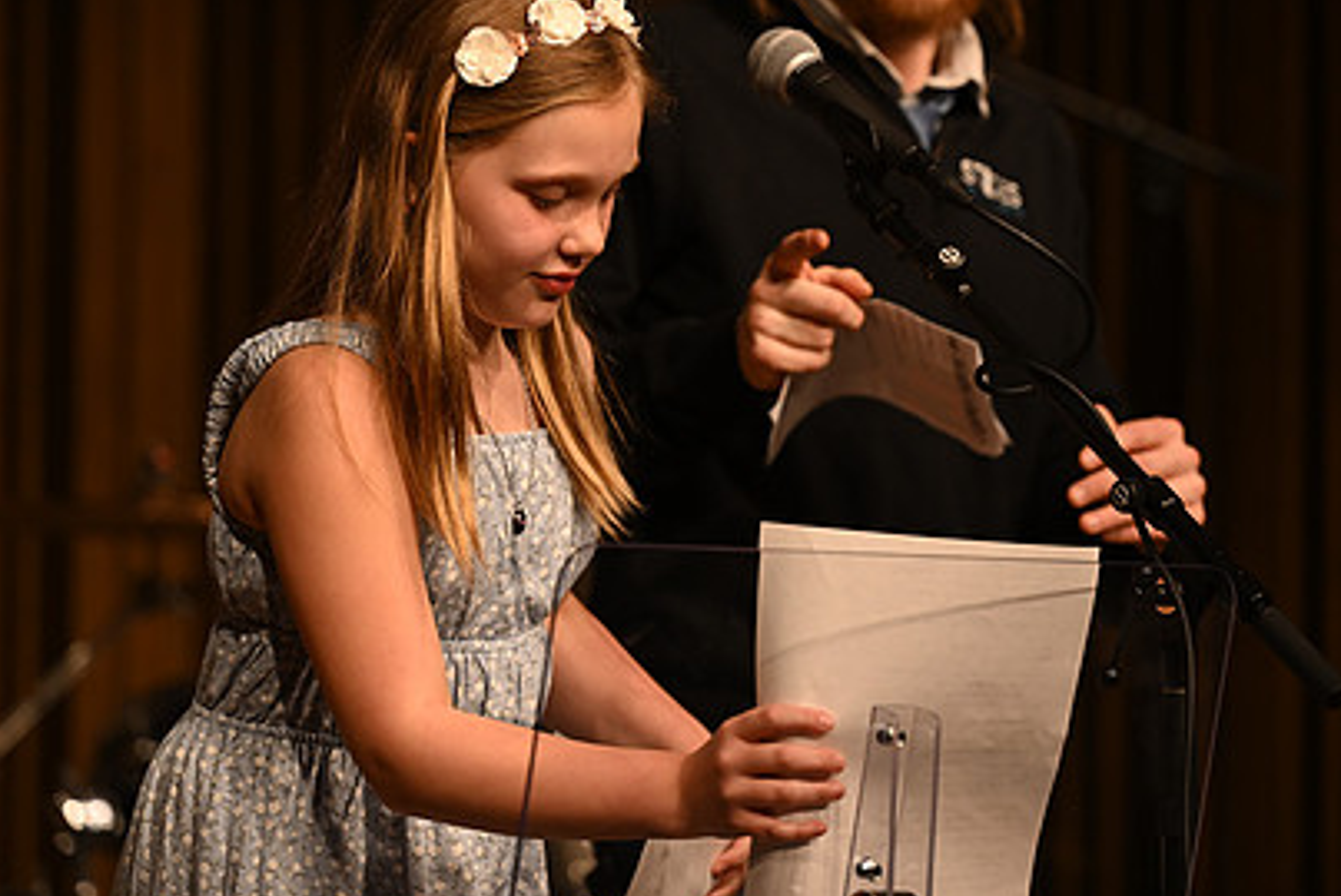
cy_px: 337
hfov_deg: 10.2
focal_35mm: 201
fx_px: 7492
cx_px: 661
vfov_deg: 6.8
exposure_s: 1/320
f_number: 2.8
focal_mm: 140
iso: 800
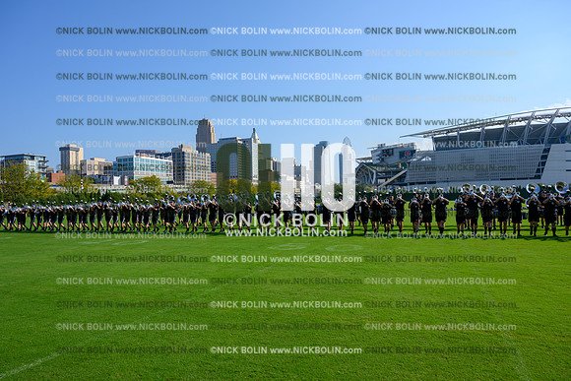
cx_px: 286
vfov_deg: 53.2
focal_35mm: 24
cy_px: 190
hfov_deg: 73.7
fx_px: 381
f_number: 7.1
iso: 80
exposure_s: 1/400
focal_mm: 24
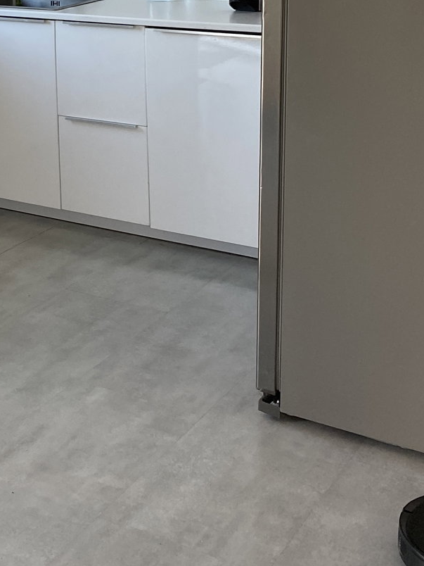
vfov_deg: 26.6
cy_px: 0
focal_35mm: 69
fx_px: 1127
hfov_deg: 19.6
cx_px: -131
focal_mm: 4.25
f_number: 1.8
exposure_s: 1/122
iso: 80
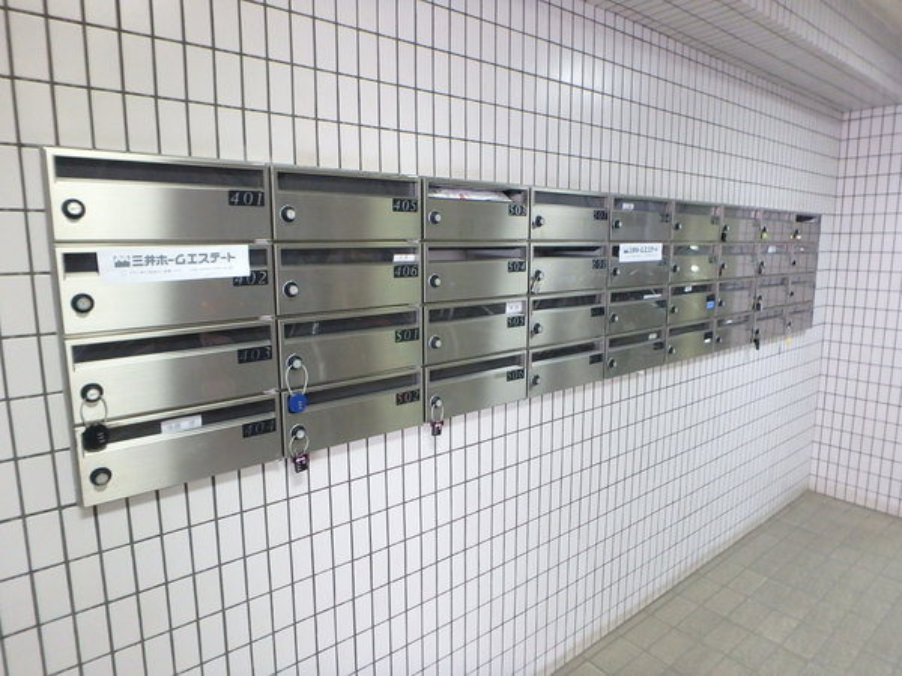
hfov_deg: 79.0
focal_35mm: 21
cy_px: 338
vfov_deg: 63.4
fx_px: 547
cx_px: 451
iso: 800
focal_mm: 3.7
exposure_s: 1/15
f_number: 3.5
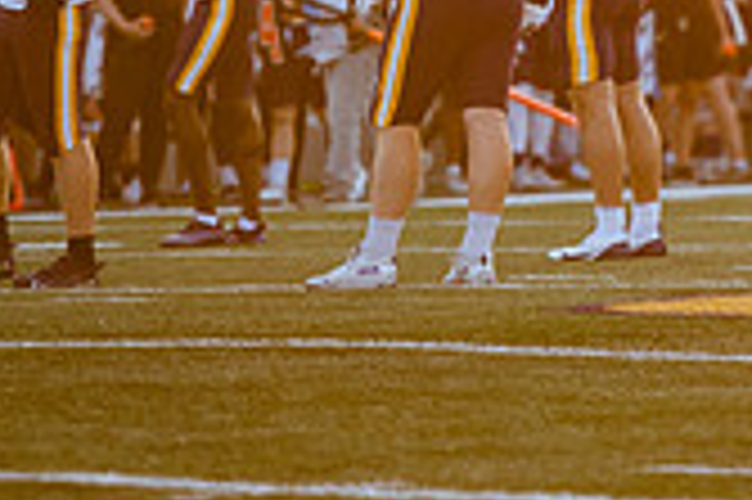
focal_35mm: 644
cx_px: 802
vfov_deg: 2.1
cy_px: -318
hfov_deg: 3.2
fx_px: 13439
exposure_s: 1/1250
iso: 800
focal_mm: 185
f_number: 3.2
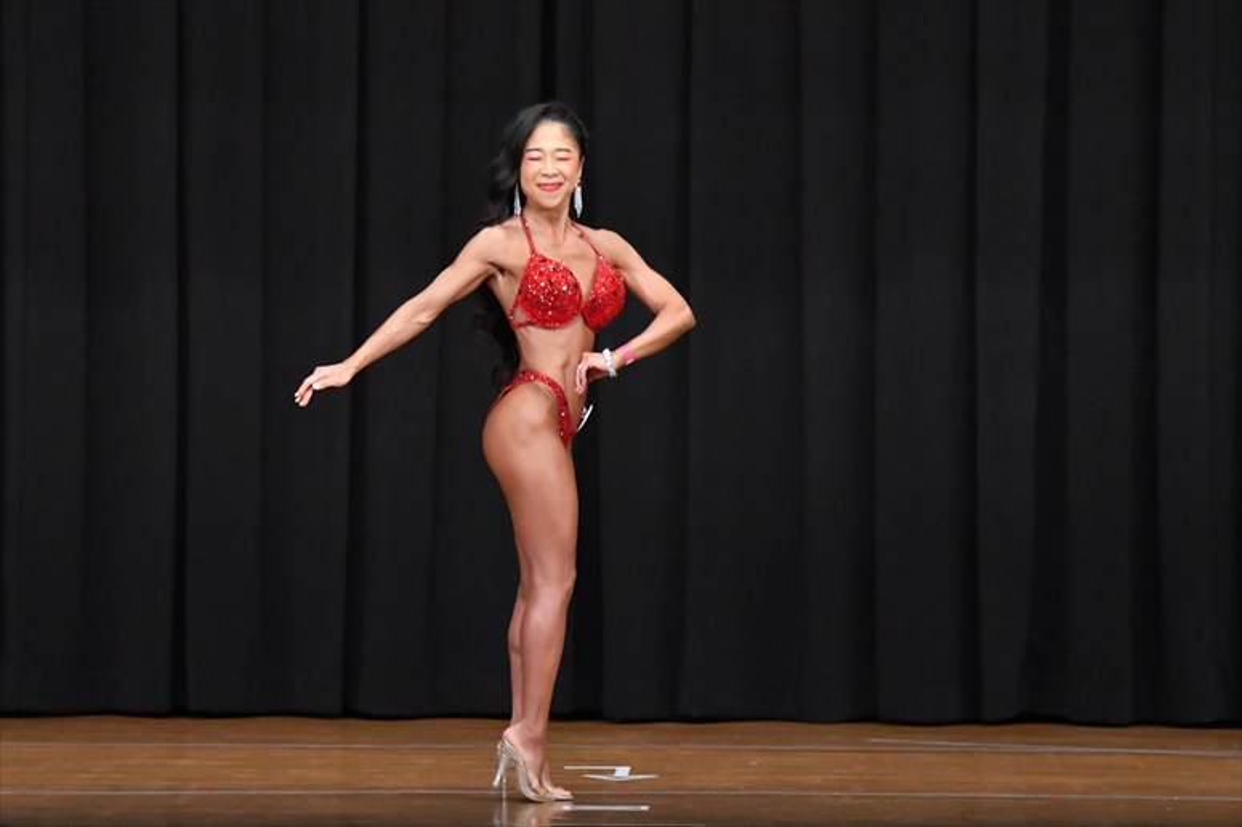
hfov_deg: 8.6
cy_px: 414
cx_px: 621
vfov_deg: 5.7
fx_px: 8276
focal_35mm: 240
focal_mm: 160
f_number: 5.6
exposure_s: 1/400
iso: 8000
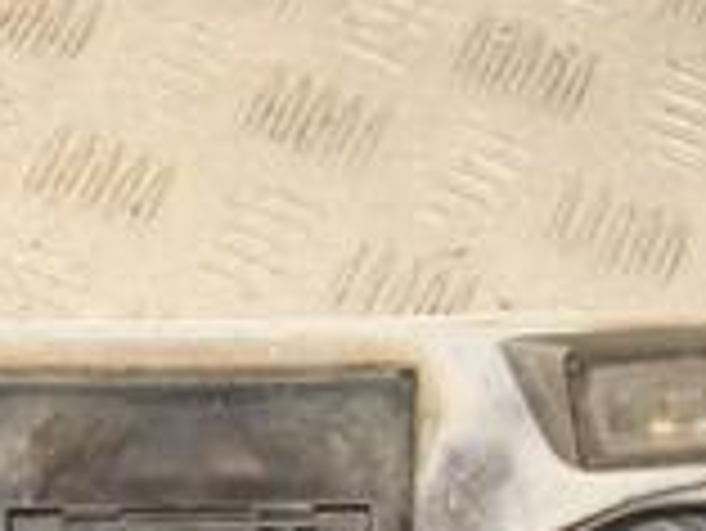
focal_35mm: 132
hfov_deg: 14.8
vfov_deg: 11.2
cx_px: 108
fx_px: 2694
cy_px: 346
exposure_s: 1/200
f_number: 8
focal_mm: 24
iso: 800
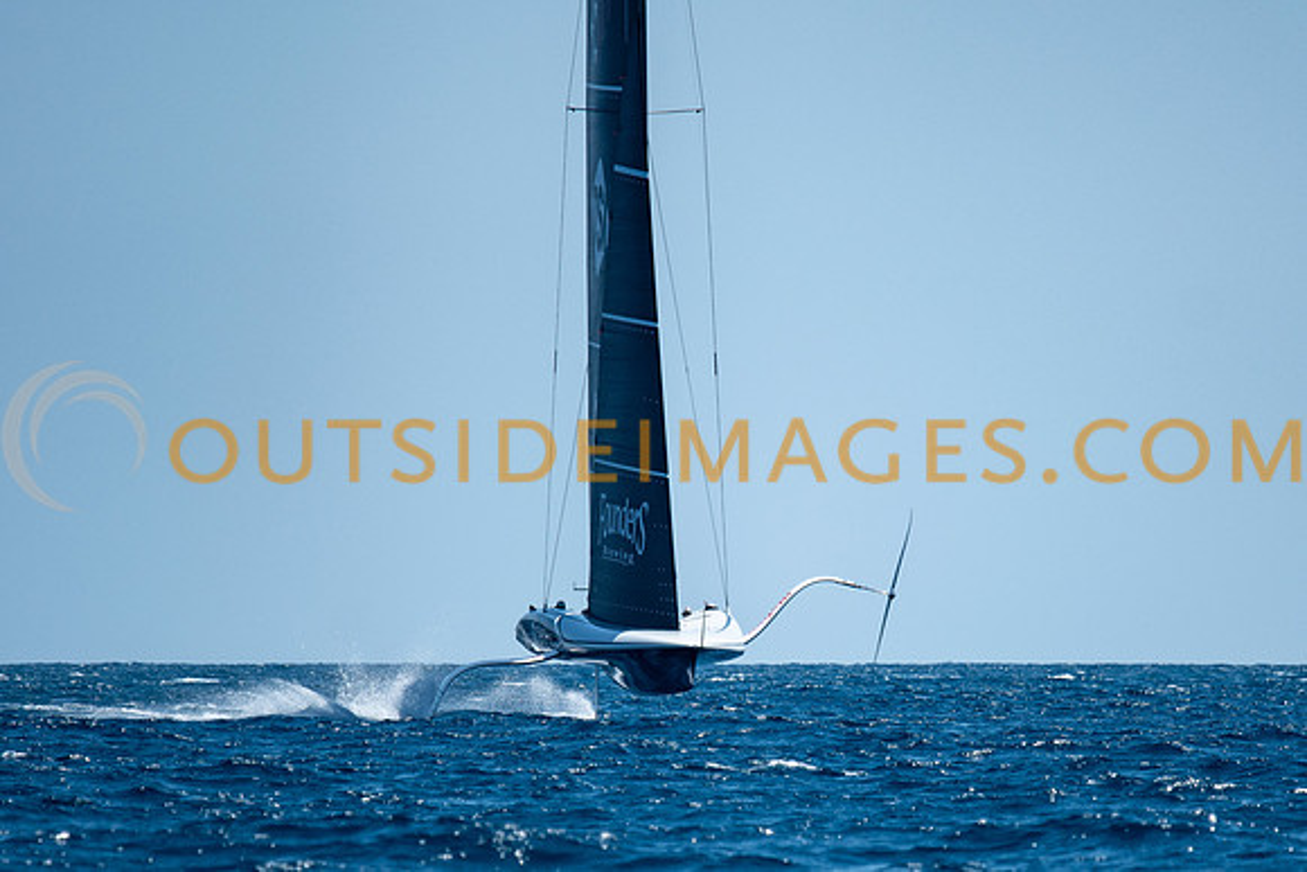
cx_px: 781
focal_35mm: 633
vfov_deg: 2.2
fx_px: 22998
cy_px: 603
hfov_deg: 3.3
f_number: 4
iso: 200
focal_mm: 300
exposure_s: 1/3200
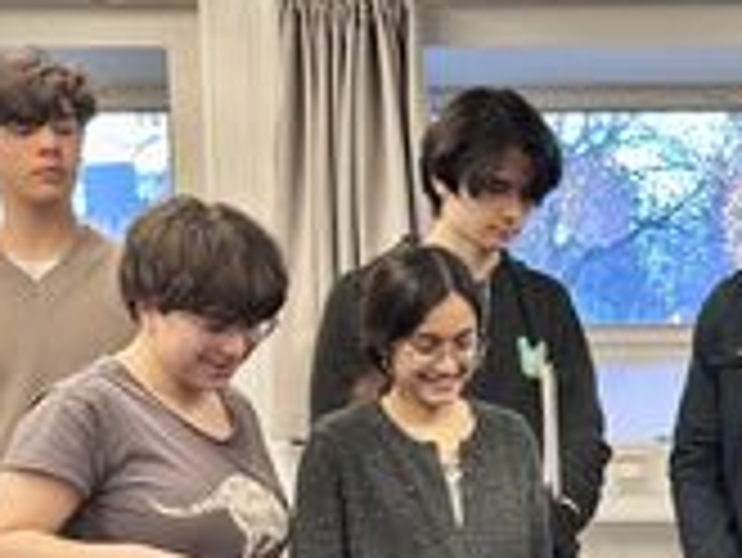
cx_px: 661
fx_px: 2188
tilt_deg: -5.7
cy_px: 569
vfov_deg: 14.3
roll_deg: +0.1
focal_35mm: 102
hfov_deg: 18.9
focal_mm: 6.86
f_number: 1.78
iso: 160
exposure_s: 1/50
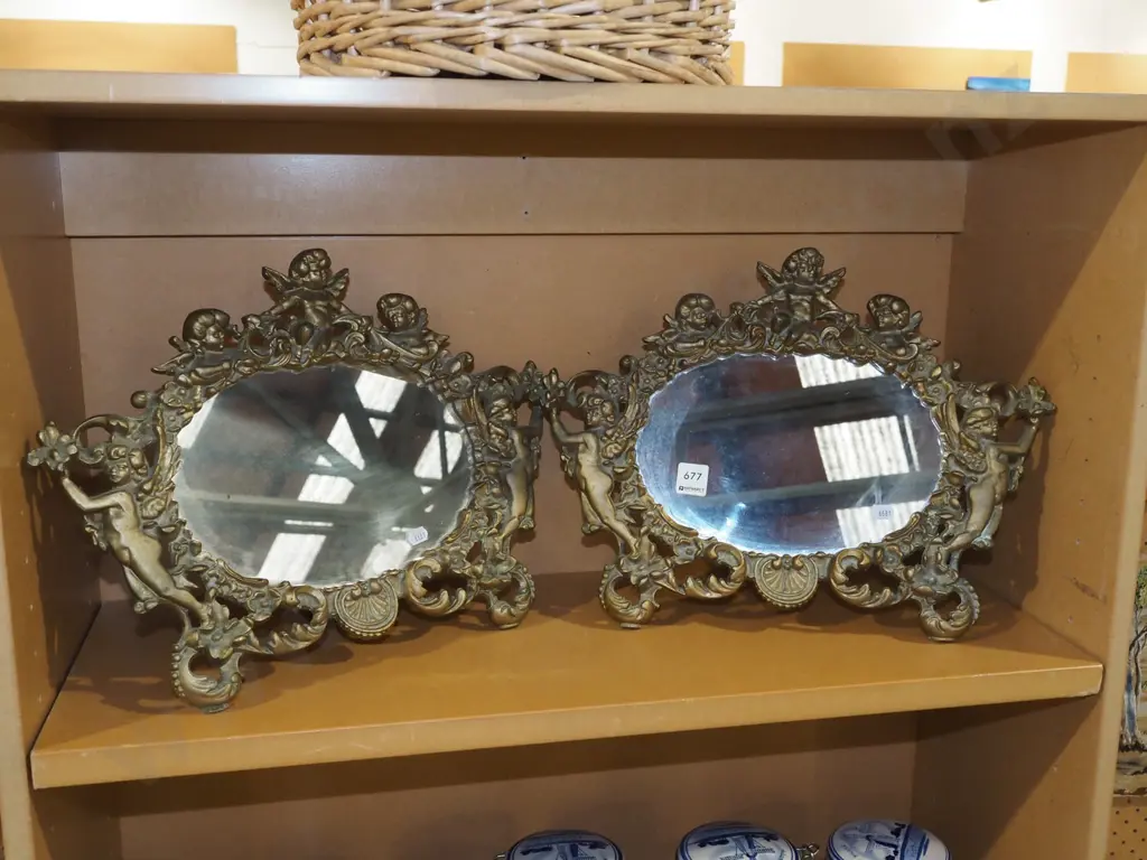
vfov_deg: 39.7
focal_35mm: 36
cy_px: 430
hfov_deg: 51.4
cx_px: 574
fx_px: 1193
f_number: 5.6
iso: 1600
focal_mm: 18
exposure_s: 1/60
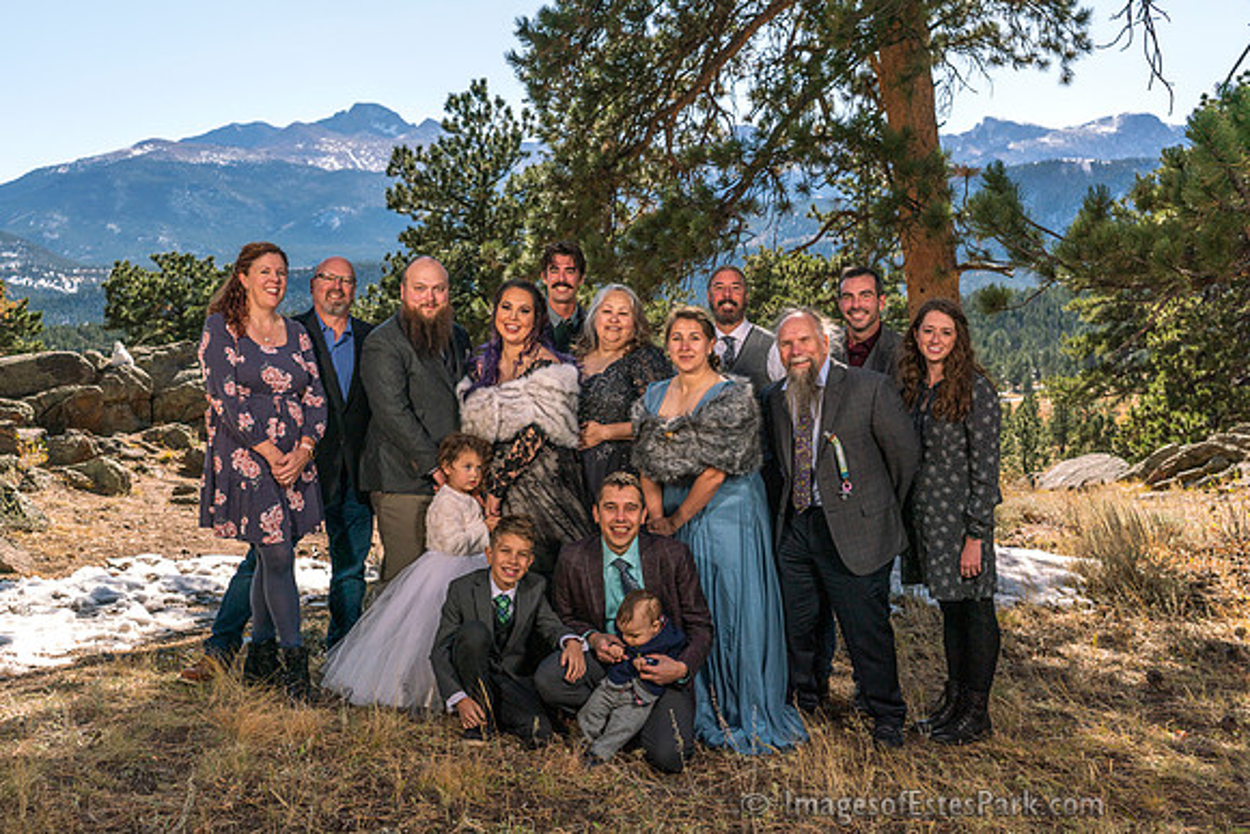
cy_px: 417
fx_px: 1216
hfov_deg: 54.4
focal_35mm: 35
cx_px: 625
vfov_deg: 37.9
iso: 250
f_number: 5
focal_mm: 35
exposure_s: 1/2000
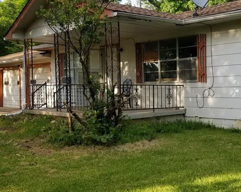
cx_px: 191
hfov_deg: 36.1
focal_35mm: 50
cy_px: 95
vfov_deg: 30.3
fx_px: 357
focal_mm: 4.25
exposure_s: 1/594
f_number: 1.7
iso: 50
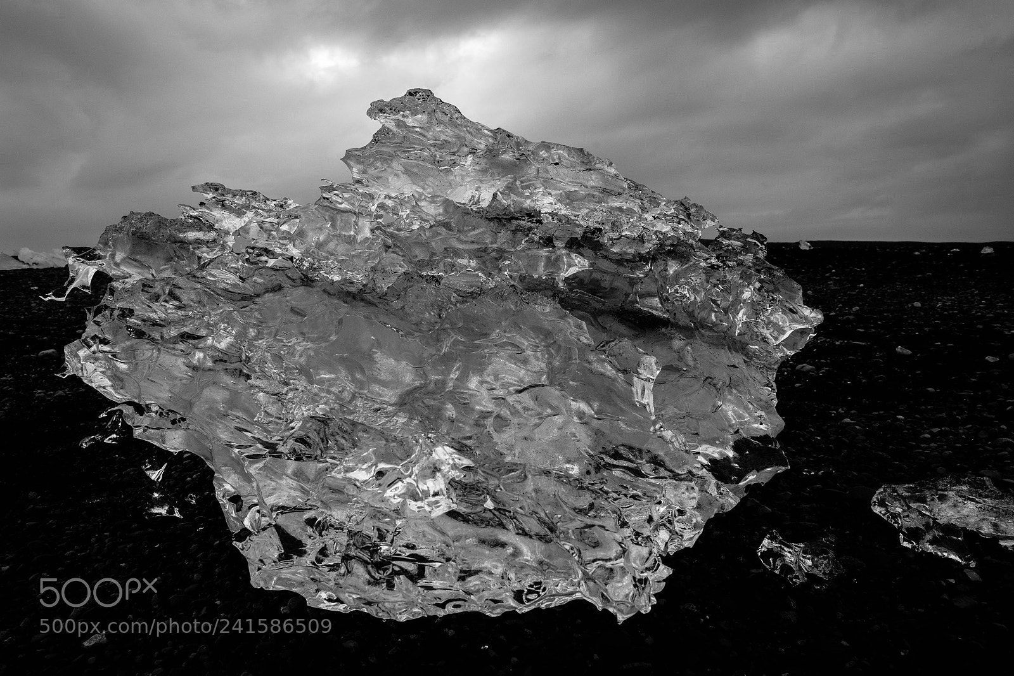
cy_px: 338
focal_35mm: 31
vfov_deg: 42.3
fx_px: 873
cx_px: 507
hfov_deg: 60.3
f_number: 9
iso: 200
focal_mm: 31
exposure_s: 1/125
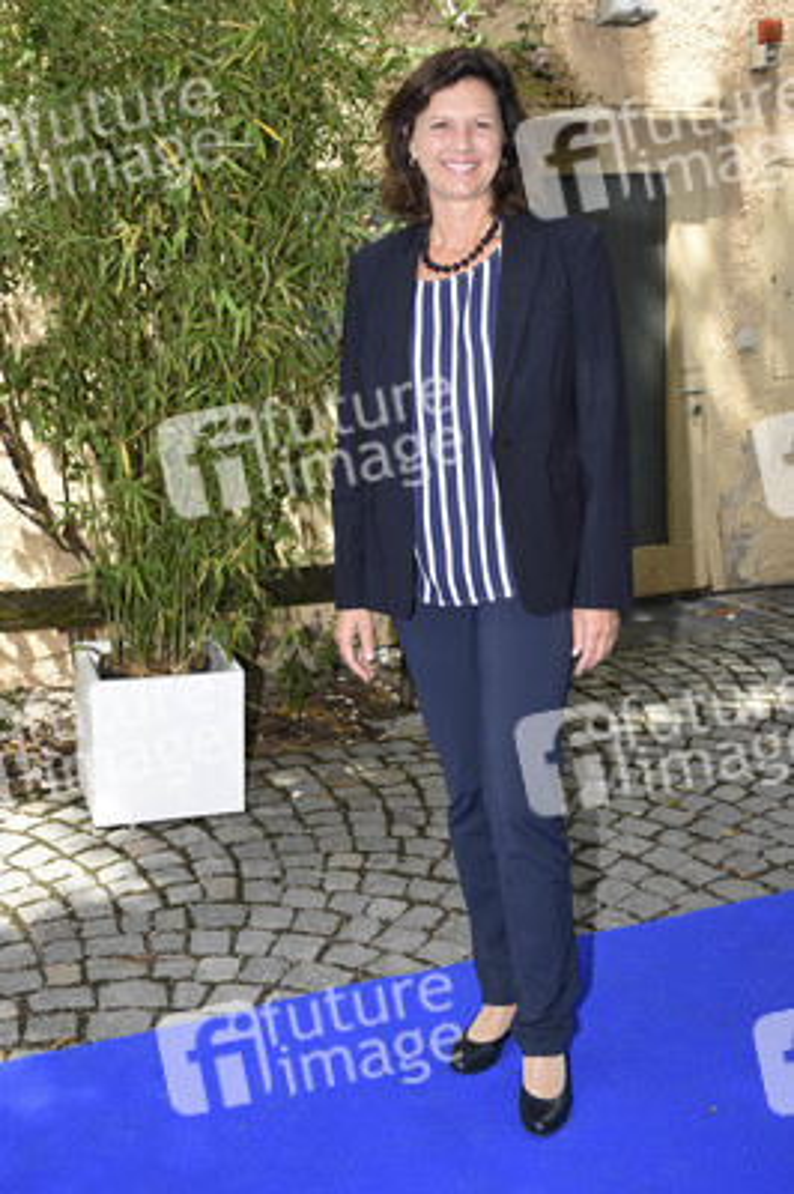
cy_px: 597
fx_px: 1342
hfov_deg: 33.0
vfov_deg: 48.0
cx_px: 397
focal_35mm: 40
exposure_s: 1/160
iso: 100
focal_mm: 27
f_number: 5.6
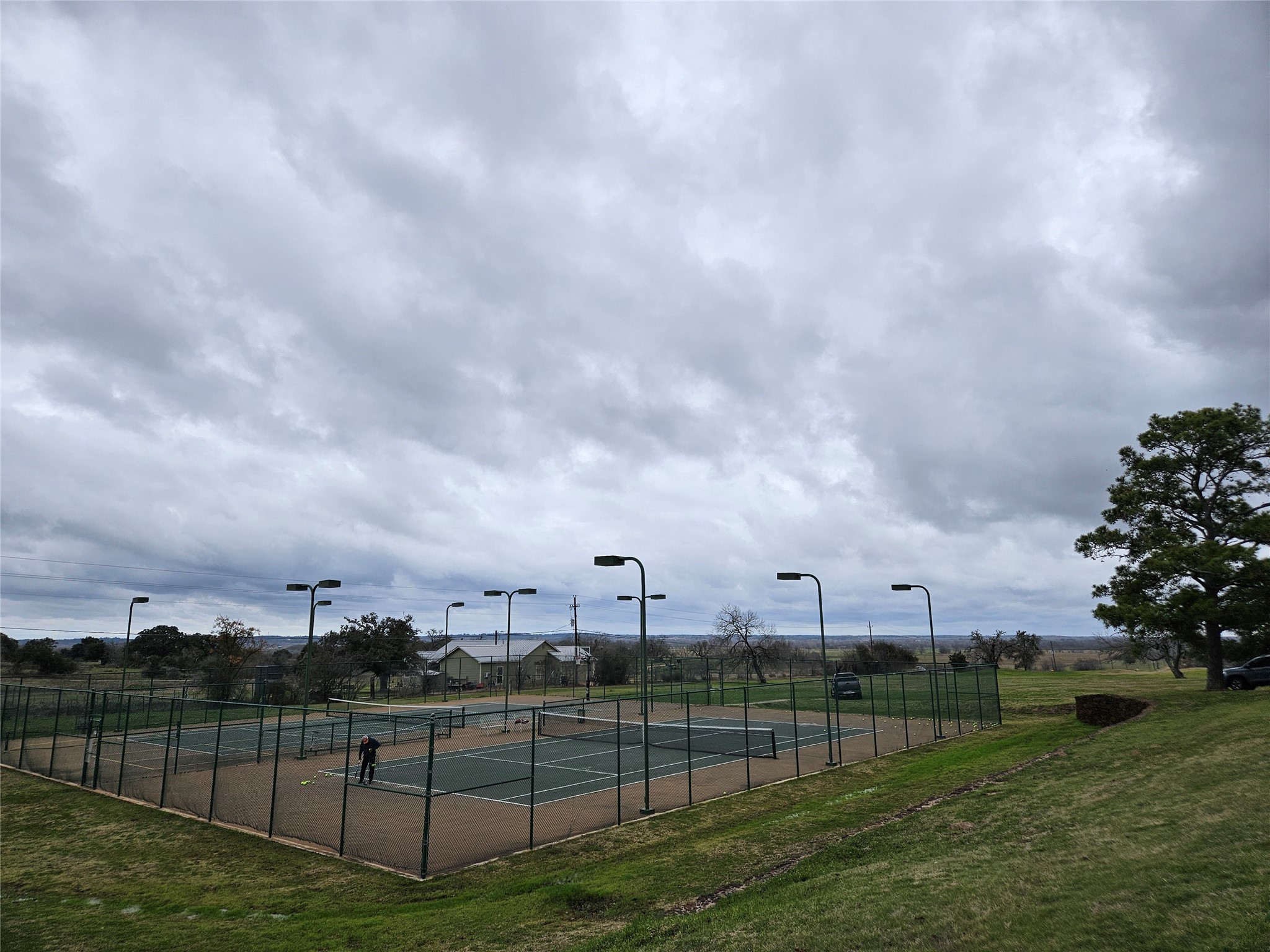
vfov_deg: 58.9
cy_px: 476
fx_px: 844
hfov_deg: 73.9
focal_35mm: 23
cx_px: 635
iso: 25
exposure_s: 1/1061
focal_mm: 5.4
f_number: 1.8
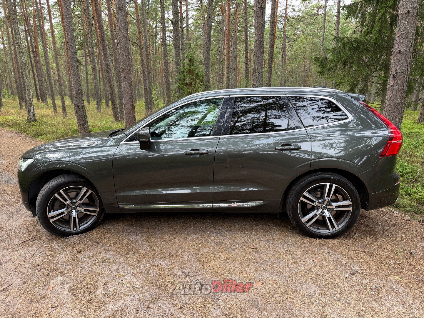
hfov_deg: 71.6
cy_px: 159
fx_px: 294
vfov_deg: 56.8
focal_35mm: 24
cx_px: 212
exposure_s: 1/162
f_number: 1.78
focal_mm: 6.76
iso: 64
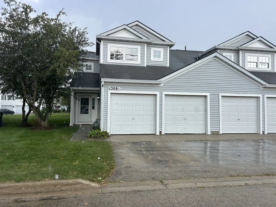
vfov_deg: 53.1
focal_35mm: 26
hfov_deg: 67.3
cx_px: 138
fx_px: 207
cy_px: 104
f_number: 1.5
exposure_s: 1/1112
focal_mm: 5.7
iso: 50
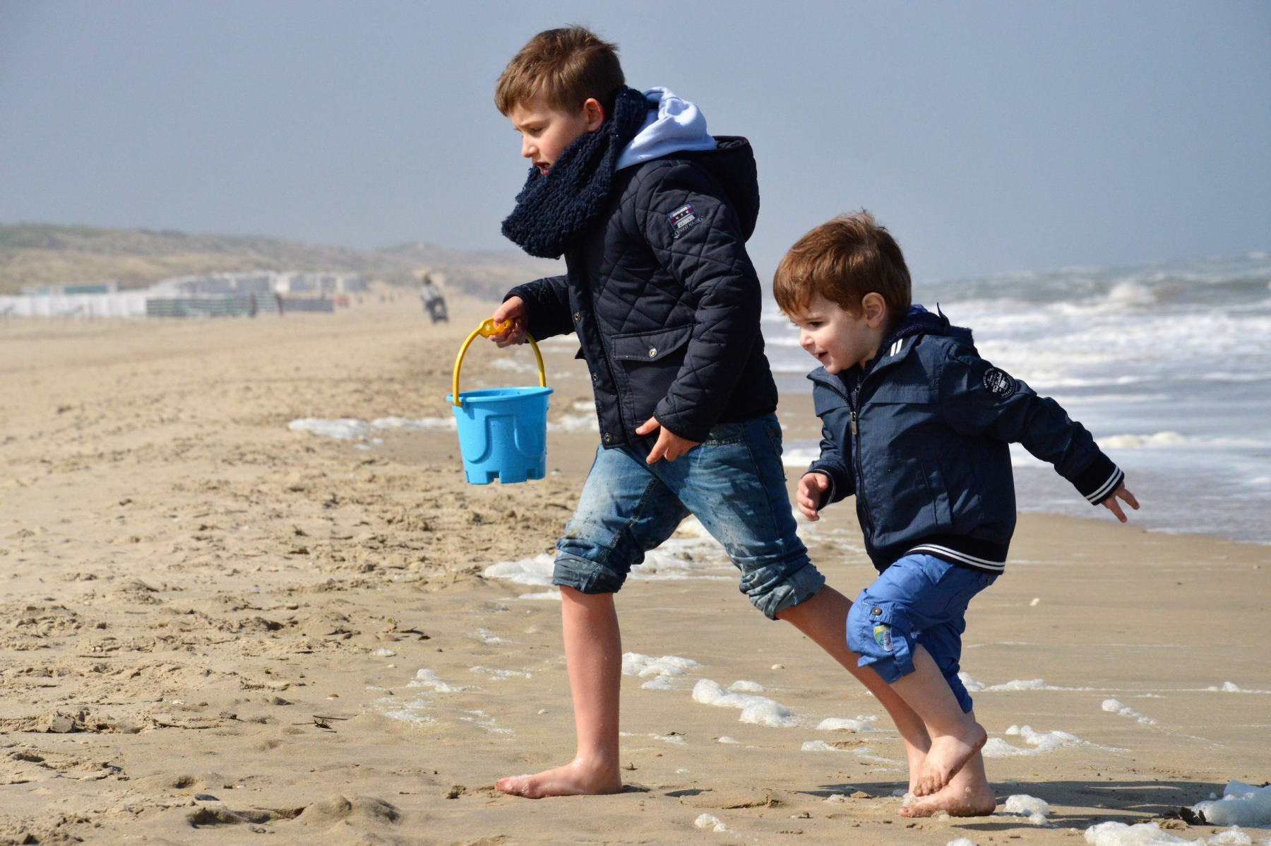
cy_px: 423
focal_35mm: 158
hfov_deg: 13.1
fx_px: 5556
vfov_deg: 8.7
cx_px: 636
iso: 800
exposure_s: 1/4000
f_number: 9
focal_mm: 105
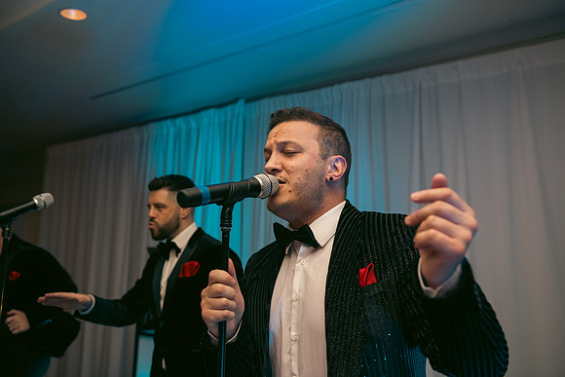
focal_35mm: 36
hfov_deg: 53.1
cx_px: 282
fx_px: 565
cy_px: 188
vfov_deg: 36.9
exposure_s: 1/160
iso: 800
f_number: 3.5
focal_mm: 36
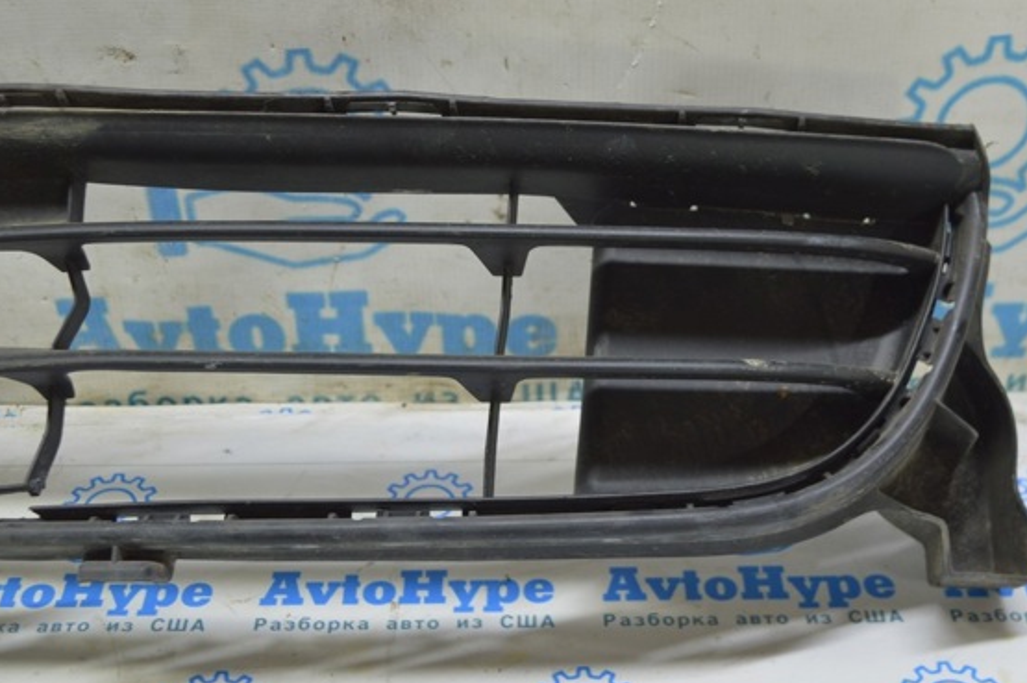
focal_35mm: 54
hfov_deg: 37.2
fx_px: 1527
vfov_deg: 25.2
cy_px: 334
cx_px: 526
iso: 400
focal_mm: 31
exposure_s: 1/20
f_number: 5.6
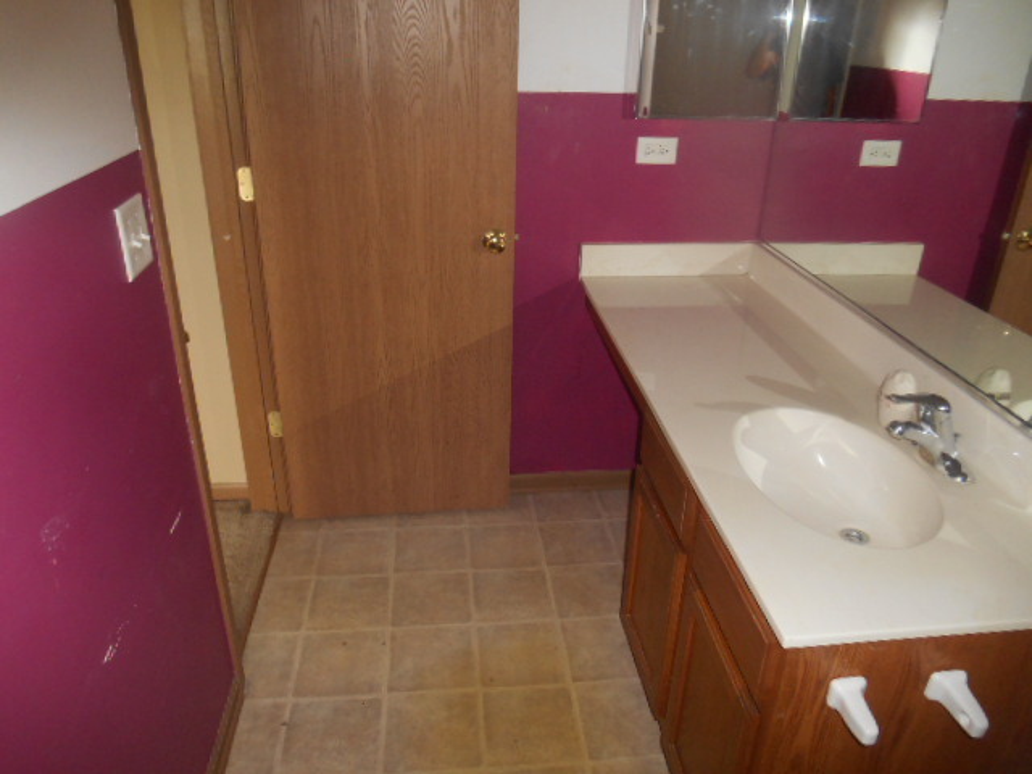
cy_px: 387
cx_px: 516
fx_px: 775
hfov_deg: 67.3
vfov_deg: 53.1
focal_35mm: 26
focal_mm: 4.7
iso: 200
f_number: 3.4
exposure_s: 1/25
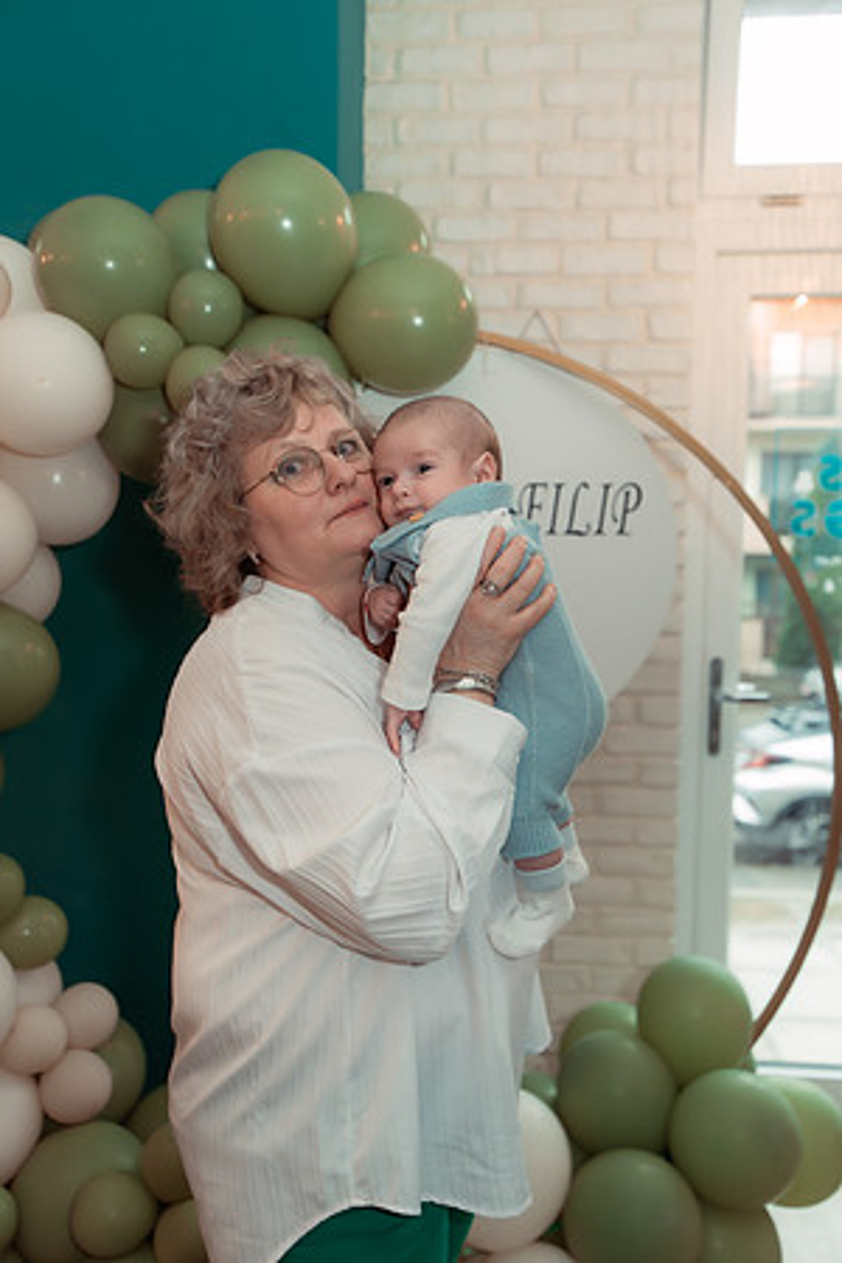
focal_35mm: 30
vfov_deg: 61.9
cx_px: 421
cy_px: 632
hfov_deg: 43.6
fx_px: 1052
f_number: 2.8
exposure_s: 1/250
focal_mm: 30
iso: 1600
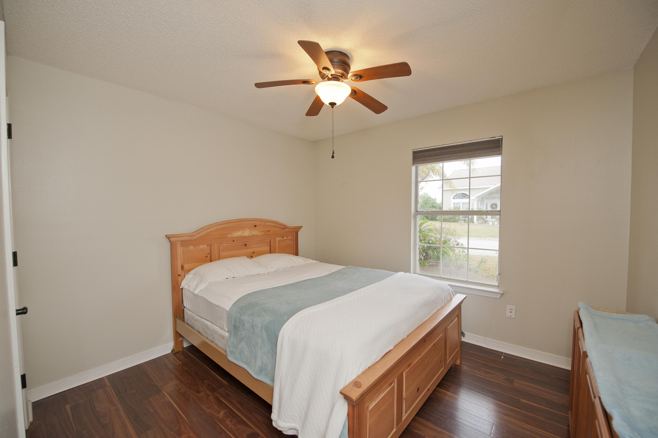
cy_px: 219
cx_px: 329
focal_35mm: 14
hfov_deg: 104.3
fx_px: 256
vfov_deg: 81.1
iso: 800
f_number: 4
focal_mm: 14
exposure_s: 1/125
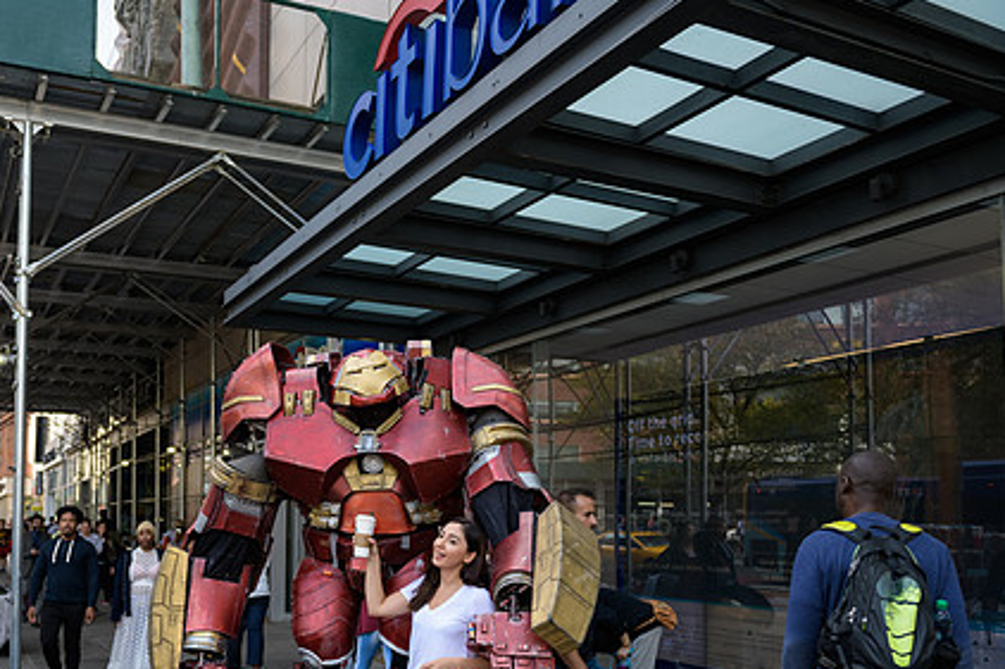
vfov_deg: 39.4
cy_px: 458
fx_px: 921
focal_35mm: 33
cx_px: 369
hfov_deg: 56.5
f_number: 3.2
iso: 200
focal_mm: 24
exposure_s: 1/400
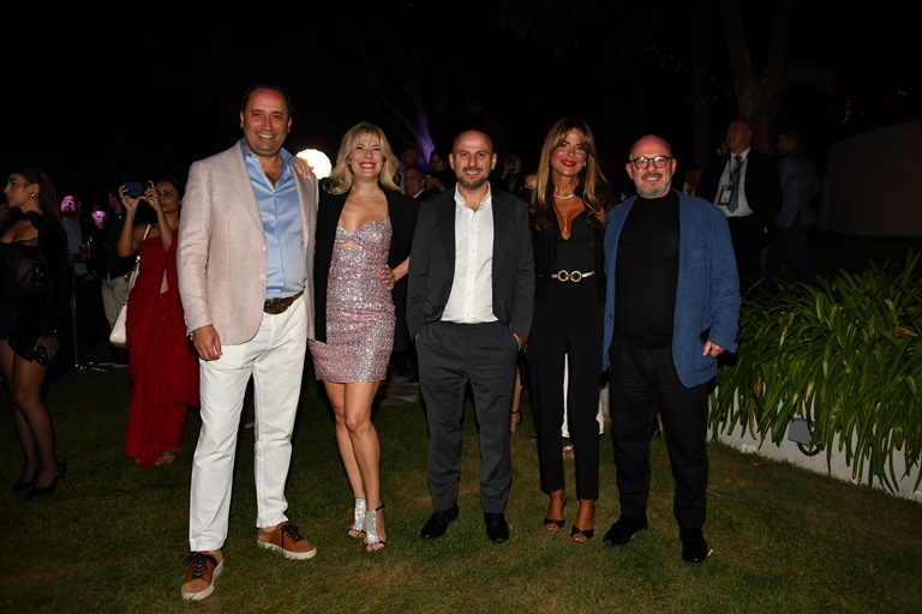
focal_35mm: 28
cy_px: 307
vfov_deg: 46.4
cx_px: 461
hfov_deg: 65.5
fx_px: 717
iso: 800
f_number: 4
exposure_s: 1/160
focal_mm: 28
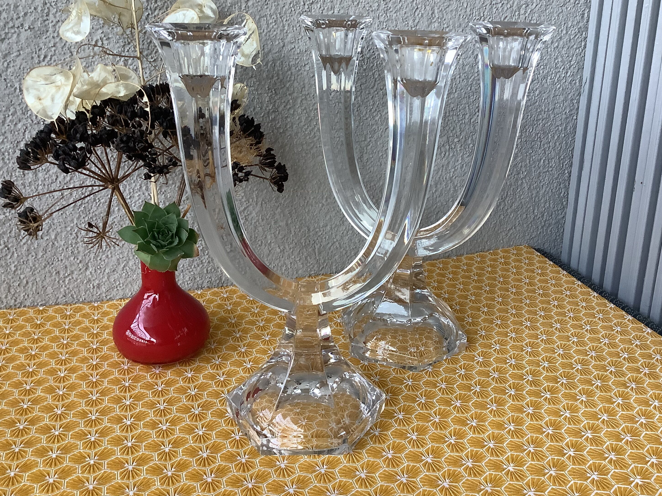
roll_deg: -1.1
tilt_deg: -20.5
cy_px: 236
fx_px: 669
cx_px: 355
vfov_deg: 40.7
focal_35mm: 35
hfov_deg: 52.6
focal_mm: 3.3
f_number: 2.4
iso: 200
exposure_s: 1/50
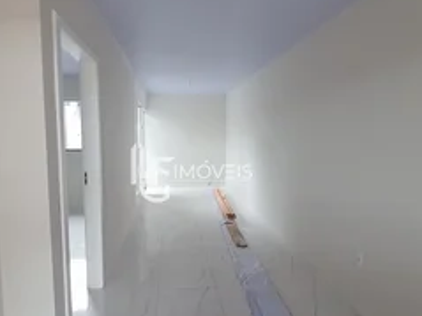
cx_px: 192
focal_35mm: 21
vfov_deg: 63.3
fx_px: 256
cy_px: 172
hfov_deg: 78.8
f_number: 2.2
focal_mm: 1.74
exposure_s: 1/60
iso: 160
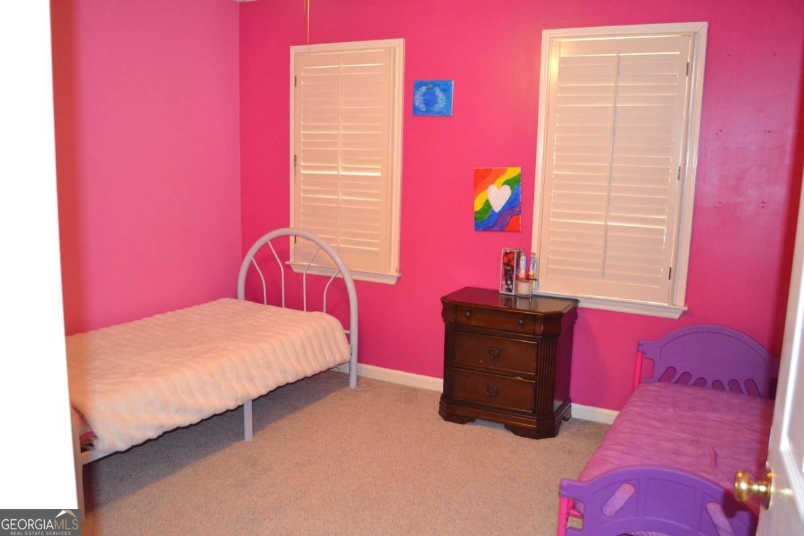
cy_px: 268
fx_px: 670
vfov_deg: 43.6
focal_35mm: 30
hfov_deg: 61.9
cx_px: 402
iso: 2800
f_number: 3.8
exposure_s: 1/60
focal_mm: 20
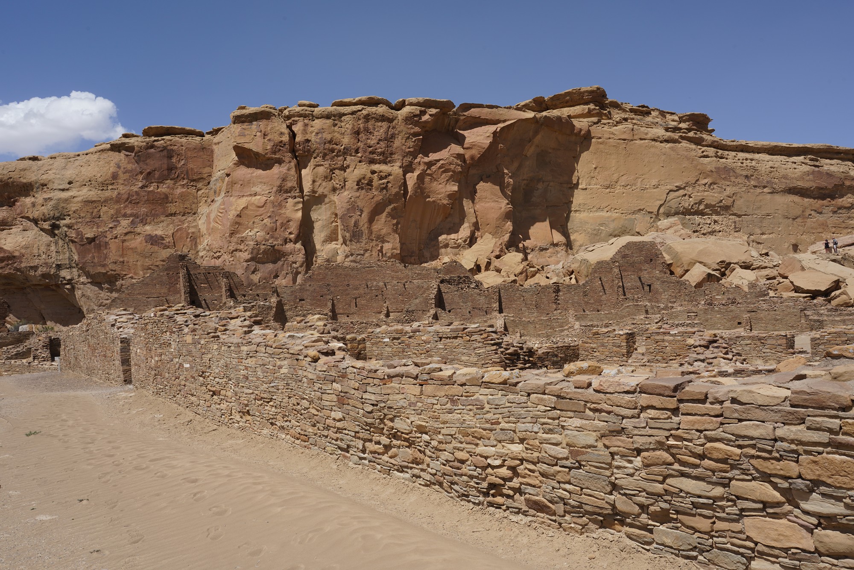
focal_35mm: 30
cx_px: 427
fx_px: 712
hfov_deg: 61.9
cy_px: 285
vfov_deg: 43.6
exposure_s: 1/100
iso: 100
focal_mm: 30
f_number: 18
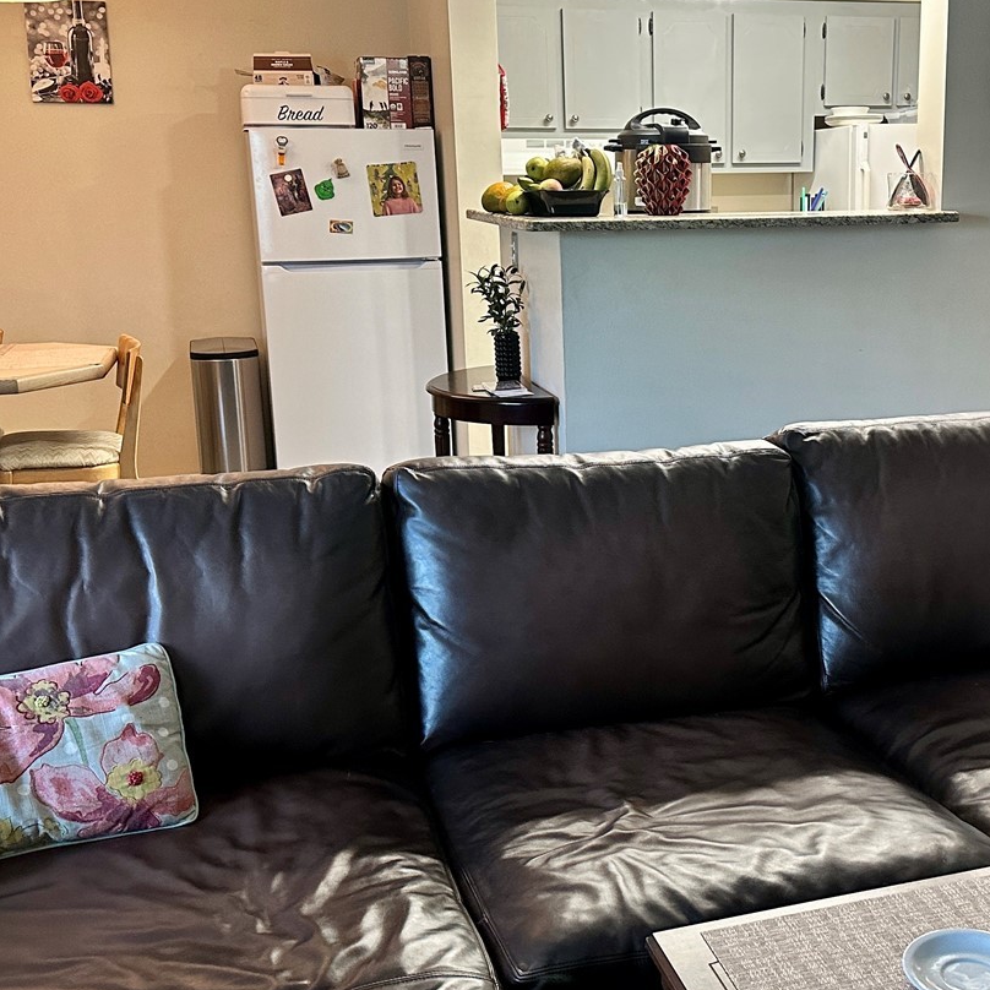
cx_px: 685
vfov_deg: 40.0
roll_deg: +0.8
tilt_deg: -11.0
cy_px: 456
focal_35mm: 42
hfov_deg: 39.4
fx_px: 1359
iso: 320
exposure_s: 1/60
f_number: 1.78
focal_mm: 6.86
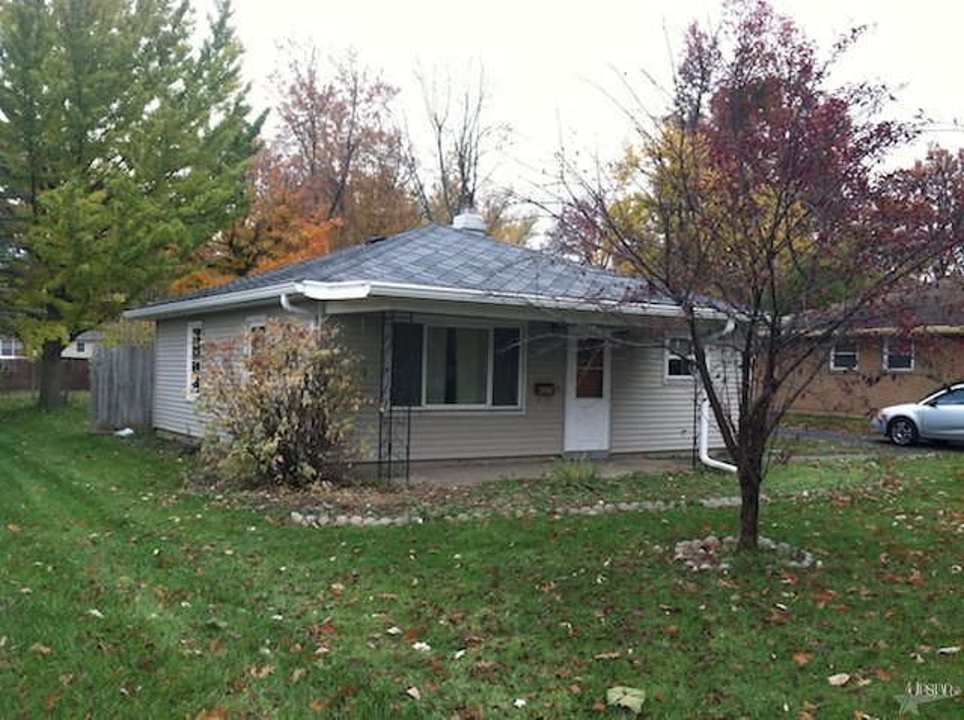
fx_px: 973
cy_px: 360
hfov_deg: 52.7
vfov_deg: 40.6
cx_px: 482
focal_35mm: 35
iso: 80
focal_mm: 3.85
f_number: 2.8
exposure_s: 1/120
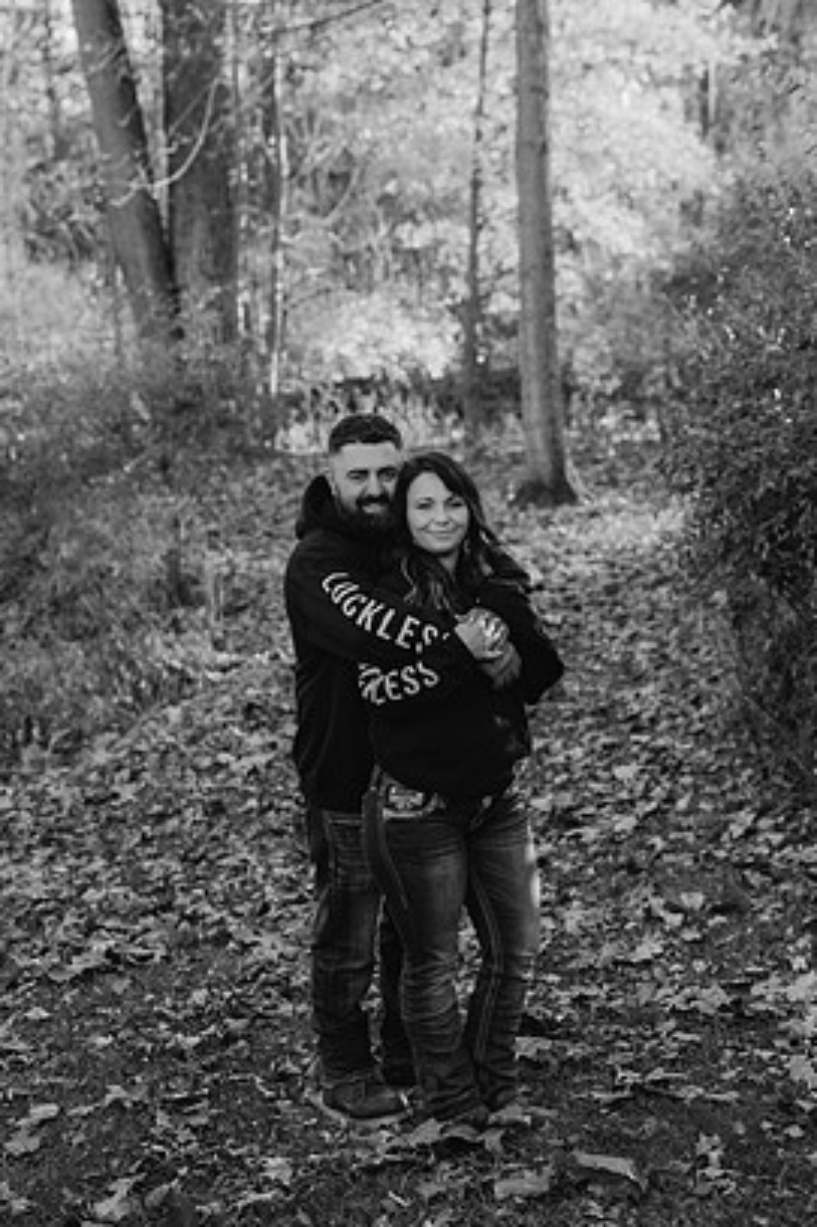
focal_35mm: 63
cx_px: 431
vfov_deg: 31.9
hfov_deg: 21.6
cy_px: 585
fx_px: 2146
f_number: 3.2
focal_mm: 57
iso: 320
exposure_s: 1/320
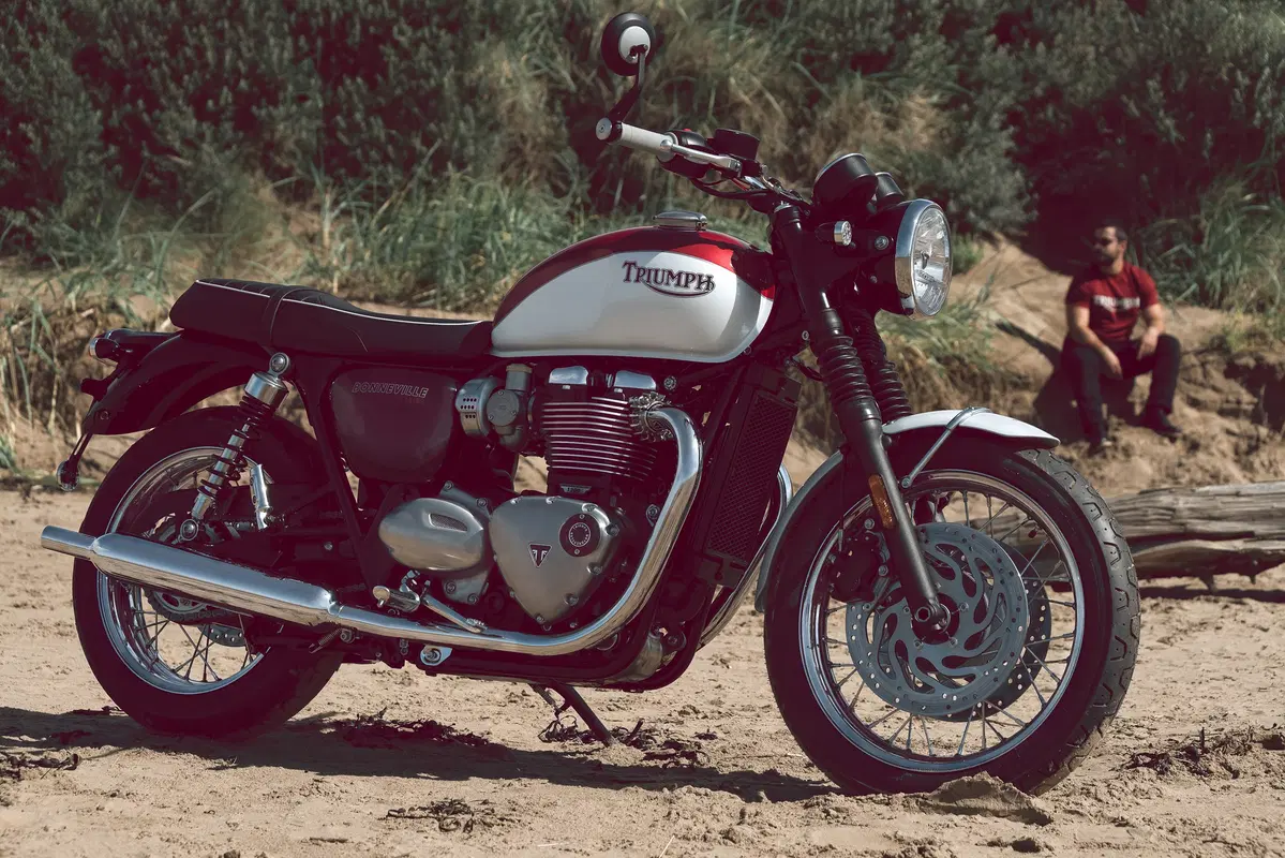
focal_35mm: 70
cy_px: 429
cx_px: 642
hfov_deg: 28.8
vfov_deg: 19.5
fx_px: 2499
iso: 160
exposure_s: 1/1600
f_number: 5.6
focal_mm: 70
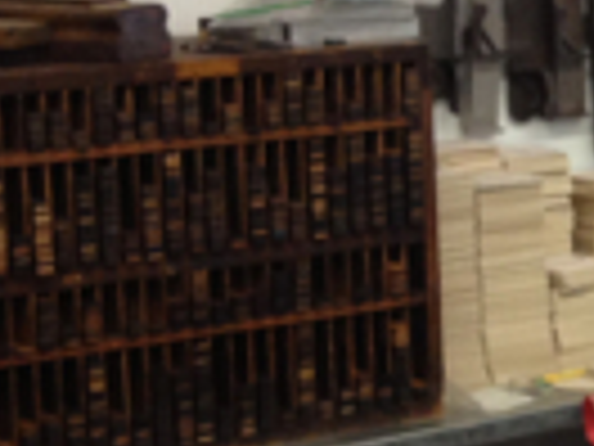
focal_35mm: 185
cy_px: 284
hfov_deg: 9.9
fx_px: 3175
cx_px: 1197
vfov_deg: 8.0
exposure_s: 1/20
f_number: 2.4
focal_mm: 4.28
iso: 80
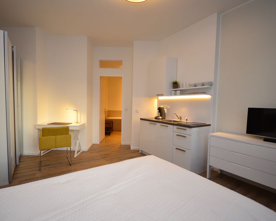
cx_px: 123
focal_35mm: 17
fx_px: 139
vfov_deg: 77.0
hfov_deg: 89.3
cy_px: 110
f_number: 4
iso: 800
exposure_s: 1/60
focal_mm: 10
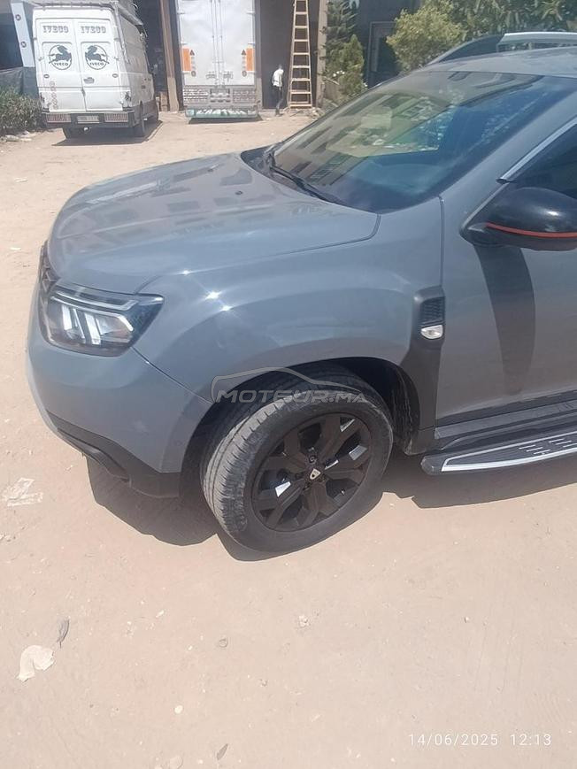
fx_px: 356
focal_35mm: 16
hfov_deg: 78.1
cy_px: 384
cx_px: 288
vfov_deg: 94.5
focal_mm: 1.65
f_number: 2.2
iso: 50
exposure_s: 1/865
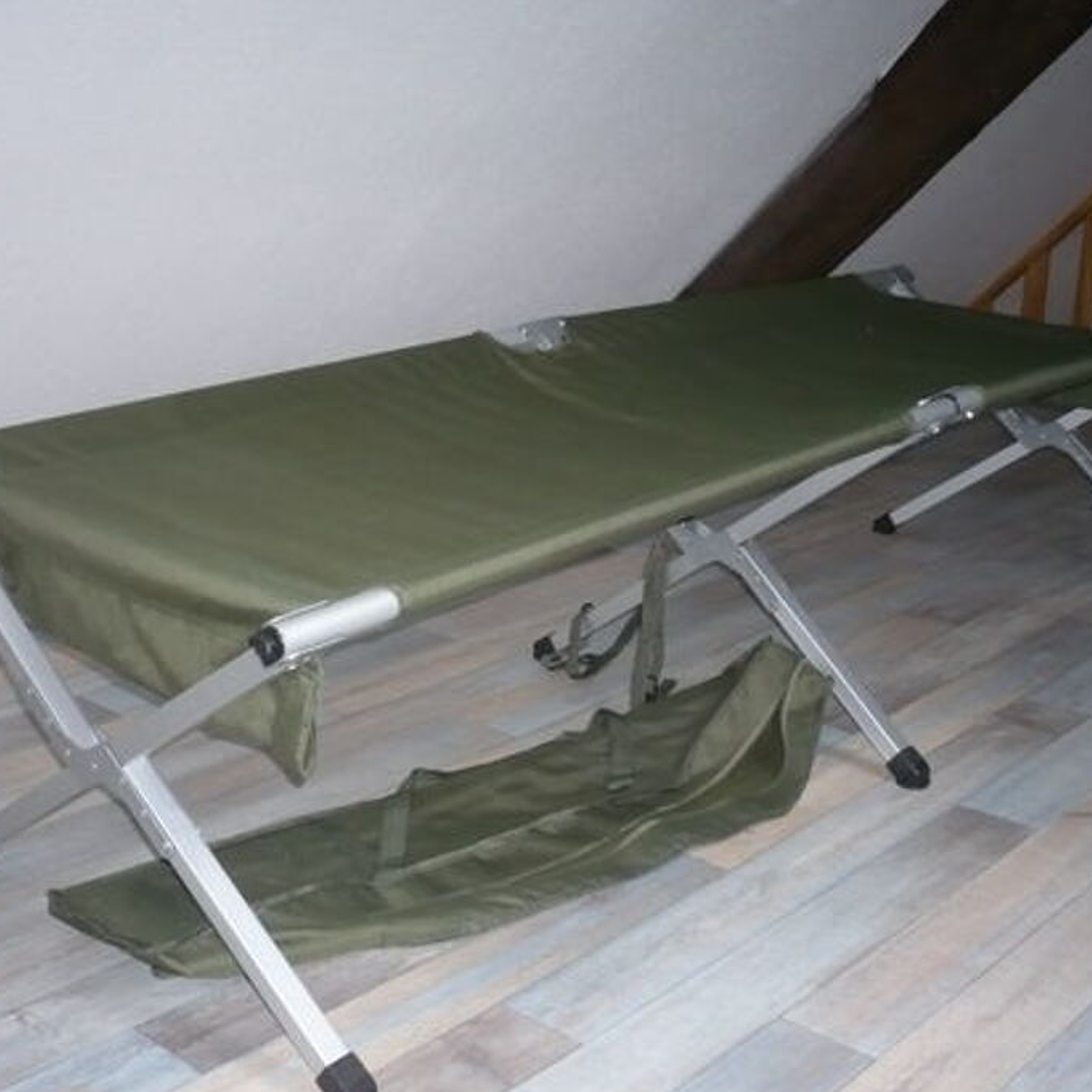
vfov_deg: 37.6
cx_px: 547
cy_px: 558
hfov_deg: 37.6
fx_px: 1606
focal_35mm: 45
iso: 200
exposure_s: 1/30
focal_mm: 5.8
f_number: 2.8
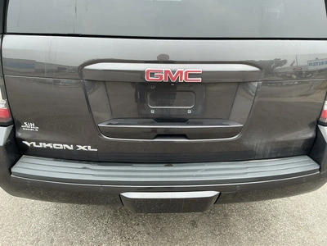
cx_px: 164
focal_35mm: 28
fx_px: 265
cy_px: 123
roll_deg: -2.9
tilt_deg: -22.8
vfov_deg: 49.7
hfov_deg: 63.4
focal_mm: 3
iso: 20
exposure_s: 1/206
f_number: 1.8
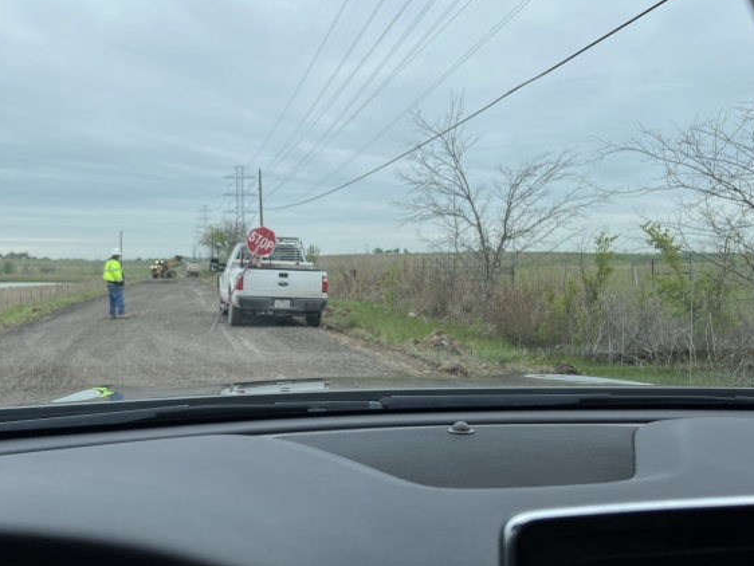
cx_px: 318
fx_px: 806
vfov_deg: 38.7
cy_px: 264
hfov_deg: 49.9
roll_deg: +0.5
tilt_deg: +0.1
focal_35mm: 37
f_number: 1.5
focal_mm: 5.7
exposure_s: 1/1112
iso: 50
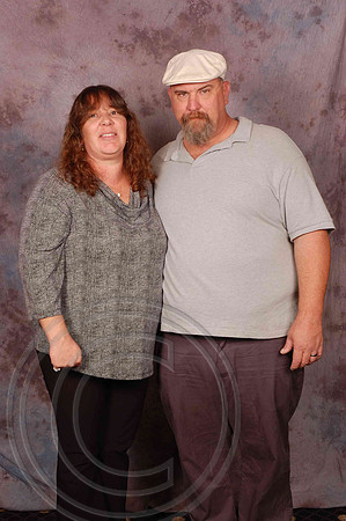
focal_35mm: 57
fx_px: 824
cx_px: 173
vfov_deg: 35.1
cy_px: 260
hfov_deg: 23.7
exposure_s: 1/125
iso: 200
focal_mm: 38
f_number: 10
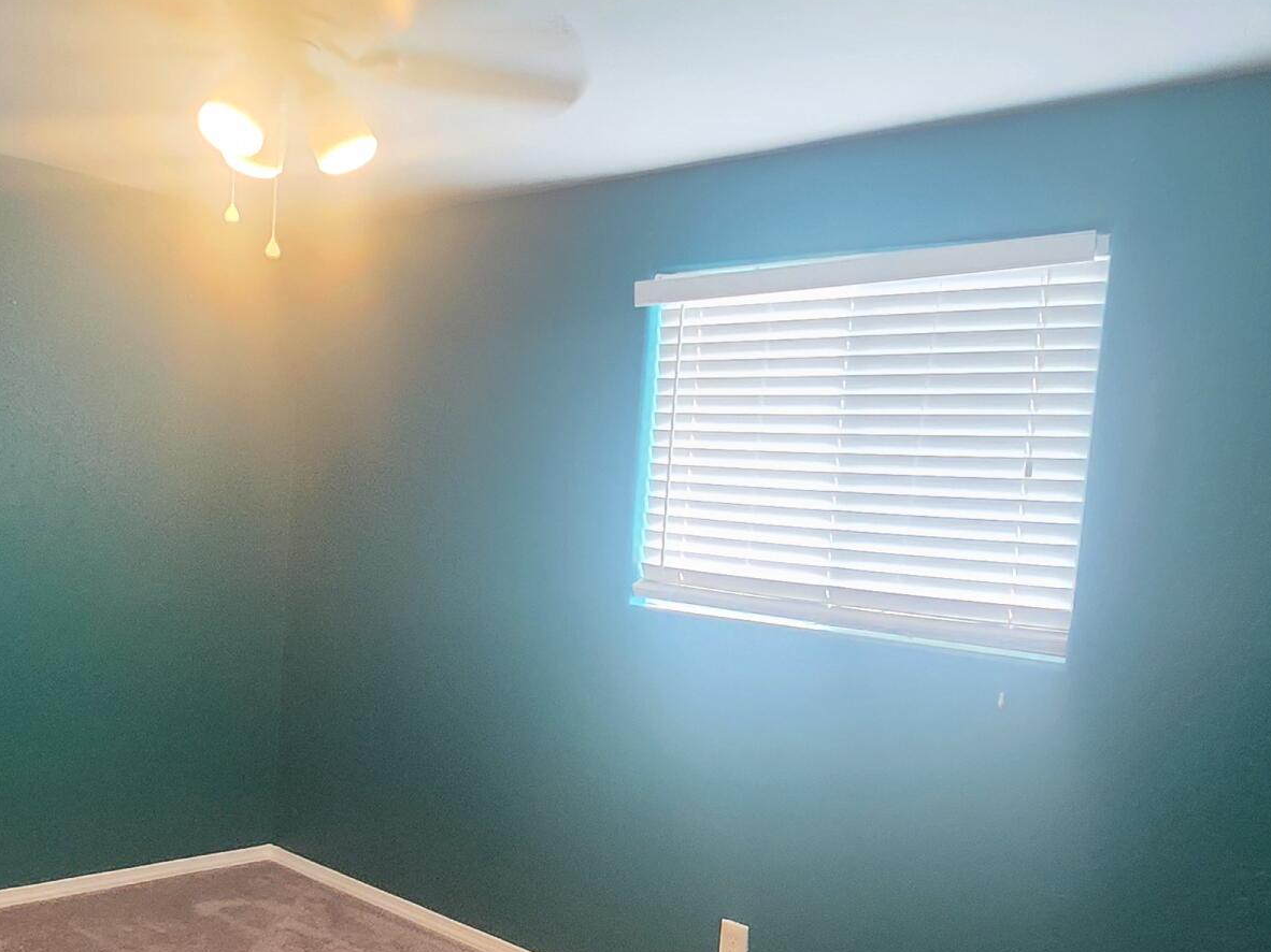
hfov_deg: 55.1
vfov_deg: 42.6
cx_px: 542
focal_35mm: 33
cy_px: 601
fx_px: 1211
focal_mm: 1.74
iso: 320
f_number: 2.2
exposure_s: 1/60
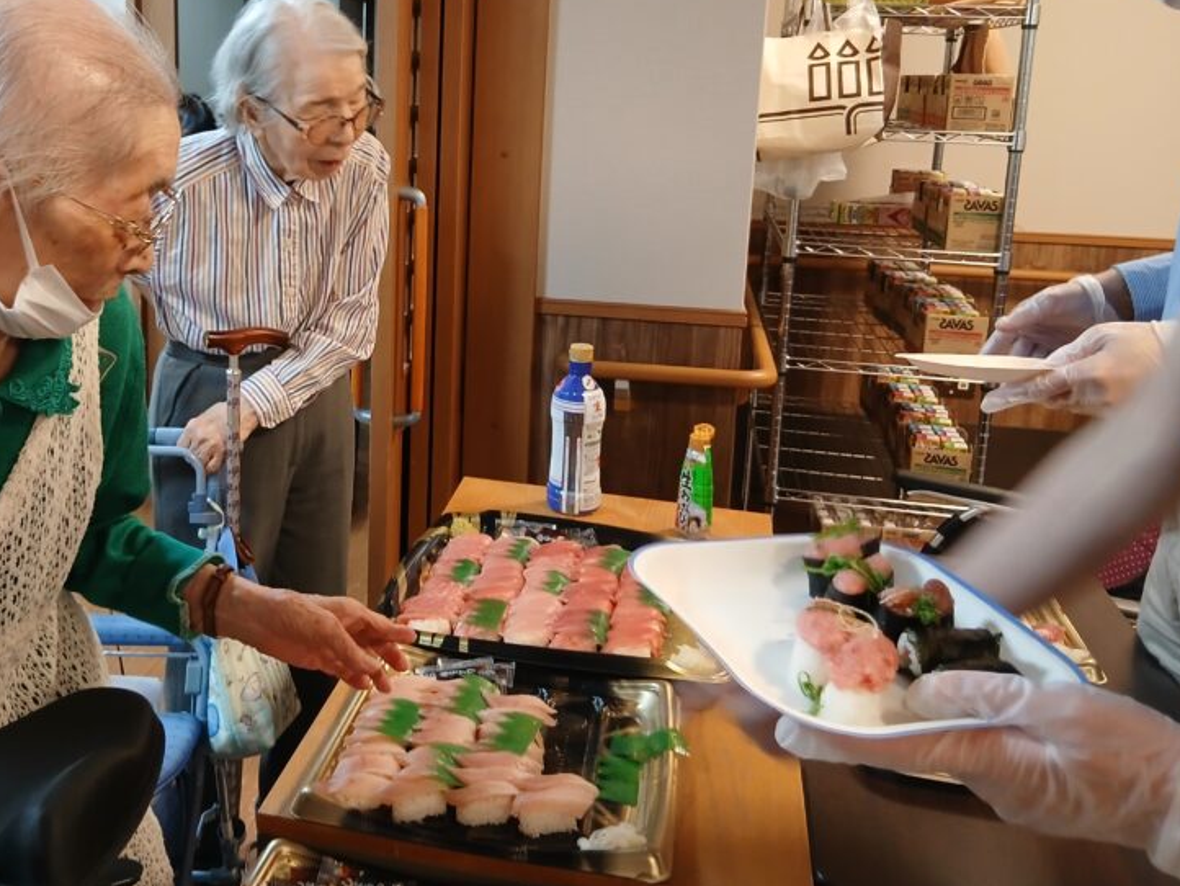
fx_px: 1228
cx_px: 392
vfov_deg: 39.3
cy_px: 302
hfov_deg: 50.4
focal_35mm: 36
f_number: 1.8
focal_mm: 3.86
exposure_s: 1/33.3
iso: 200
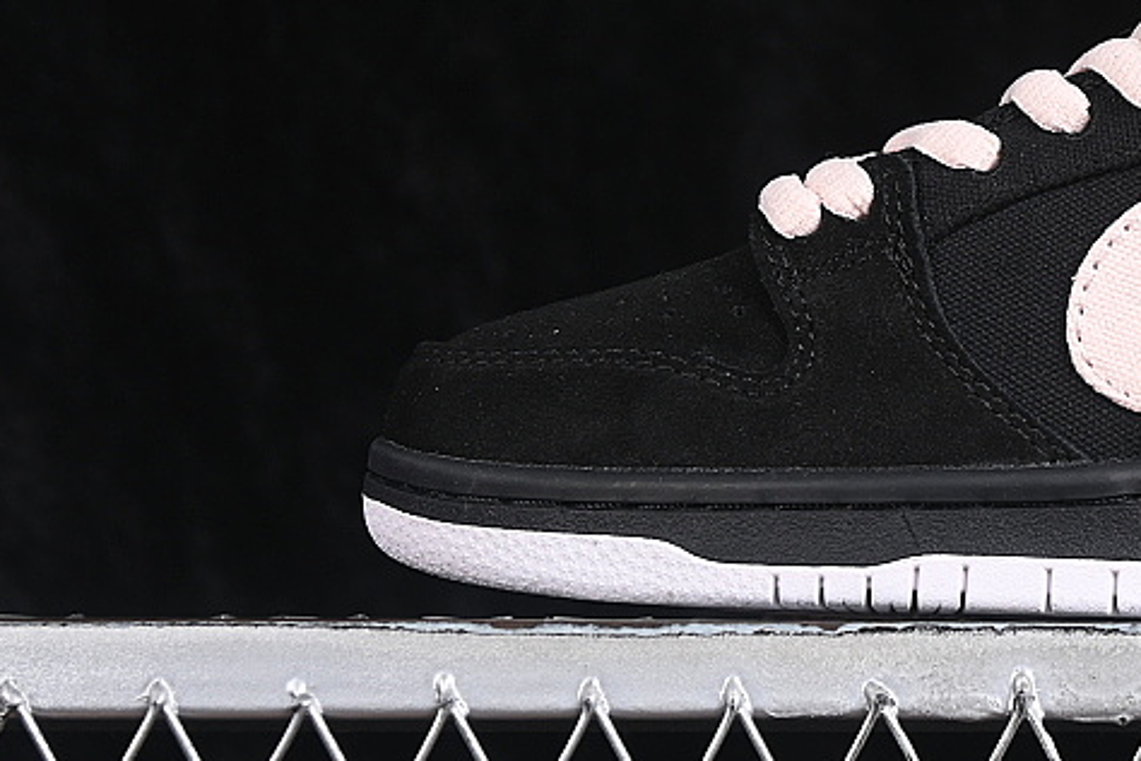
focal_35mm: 171
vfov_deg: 8.0
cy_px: 77
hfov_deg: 11.9
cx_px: 1196
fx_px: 5419
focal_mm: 50
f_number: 6.3
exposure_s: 1/60
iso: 160
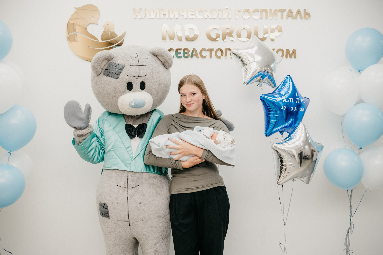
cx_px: 194
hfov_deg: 51.9
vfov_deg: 35.9
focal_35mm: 37
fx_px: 394
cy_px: 131
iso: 320
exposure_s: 1/200
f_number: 4
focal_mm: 34
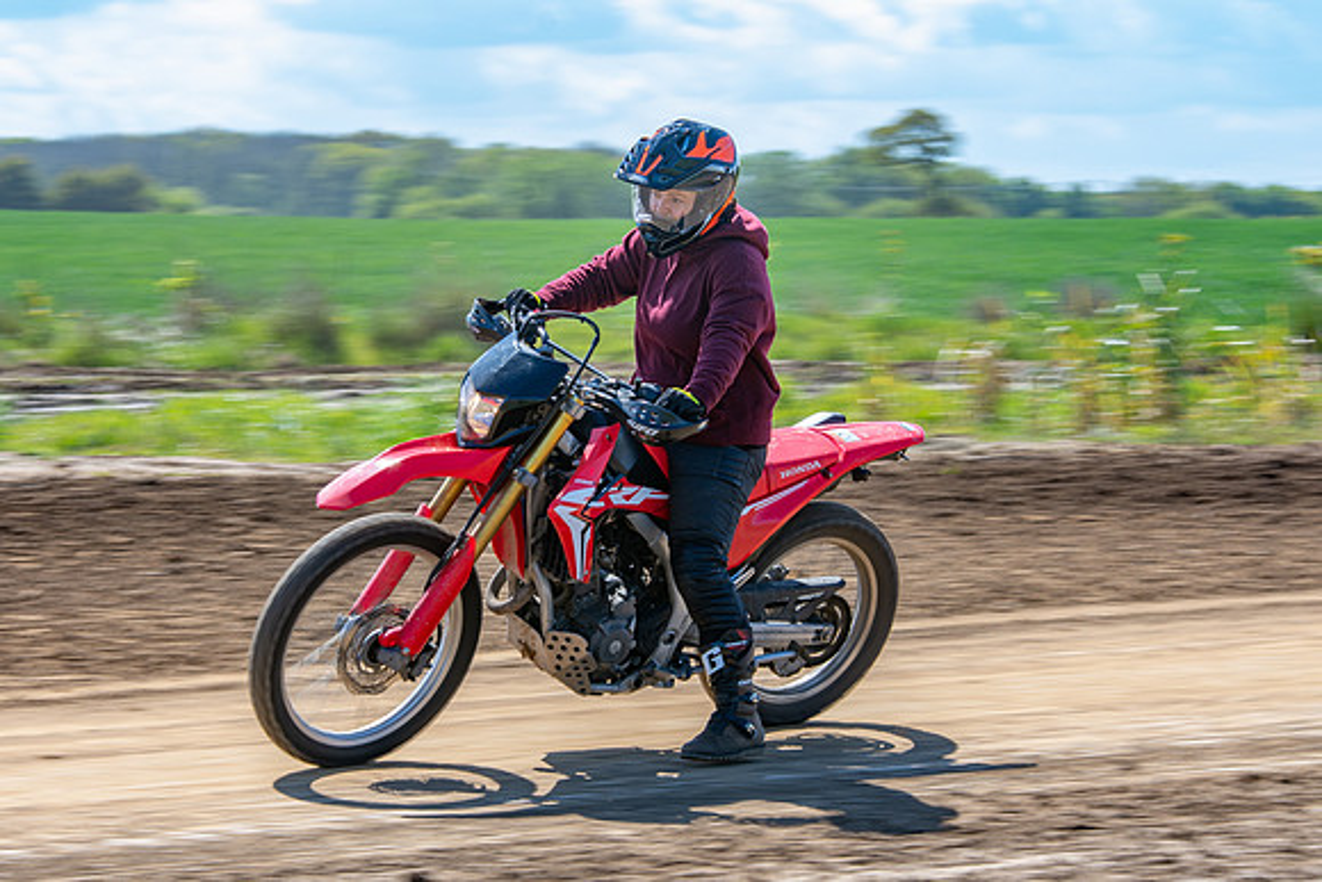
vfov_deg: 8.1
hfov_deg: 12.1
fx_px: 6227
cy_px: 434
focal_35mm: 170
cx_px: 584
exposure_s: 1/160
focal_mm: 100
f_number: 8
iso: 200
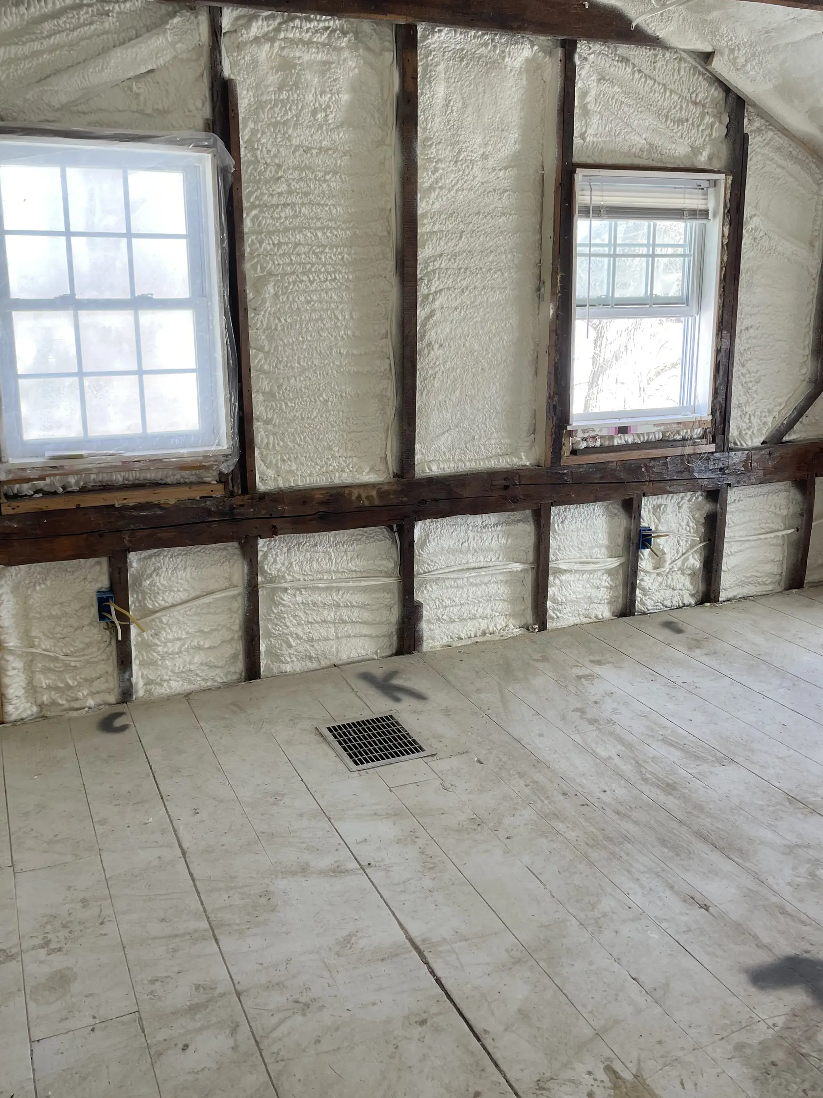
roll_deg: +0.2
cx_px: 419
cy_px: 503
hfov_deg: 45.4
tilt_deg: -11.0
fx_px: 983
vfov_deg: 58.3
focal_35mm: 31
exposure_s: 1/121
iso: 50
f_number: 1.6
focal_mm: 4.2
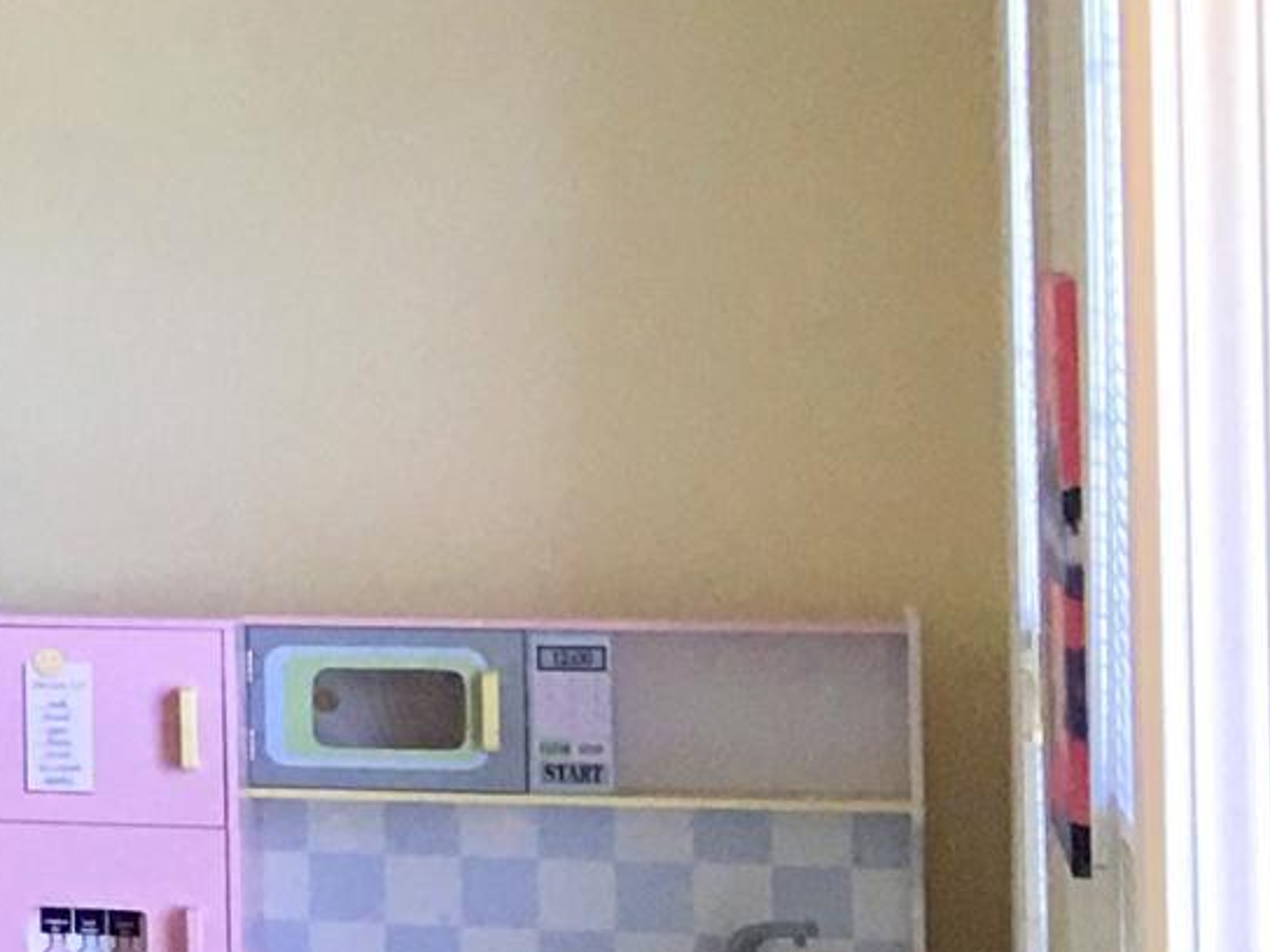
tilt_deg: +0.1
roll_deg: +1.2
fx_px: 5870
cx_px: -2117
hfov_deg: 10.2
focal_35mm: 160
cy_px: 287
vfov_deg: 9.3
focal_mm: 4.15
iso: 32
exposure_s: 1/30
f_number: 2.2
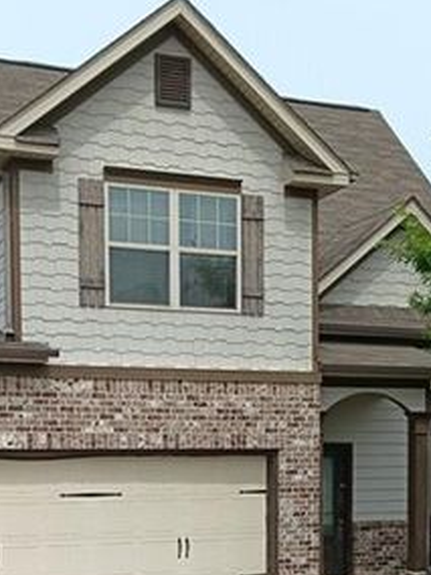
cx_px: 231
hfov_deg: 24.0
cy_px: 495
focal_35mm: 61
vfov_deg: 30.6
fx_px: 1013
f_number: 1.8
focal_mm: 3.98
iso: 20
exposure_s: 1/1000
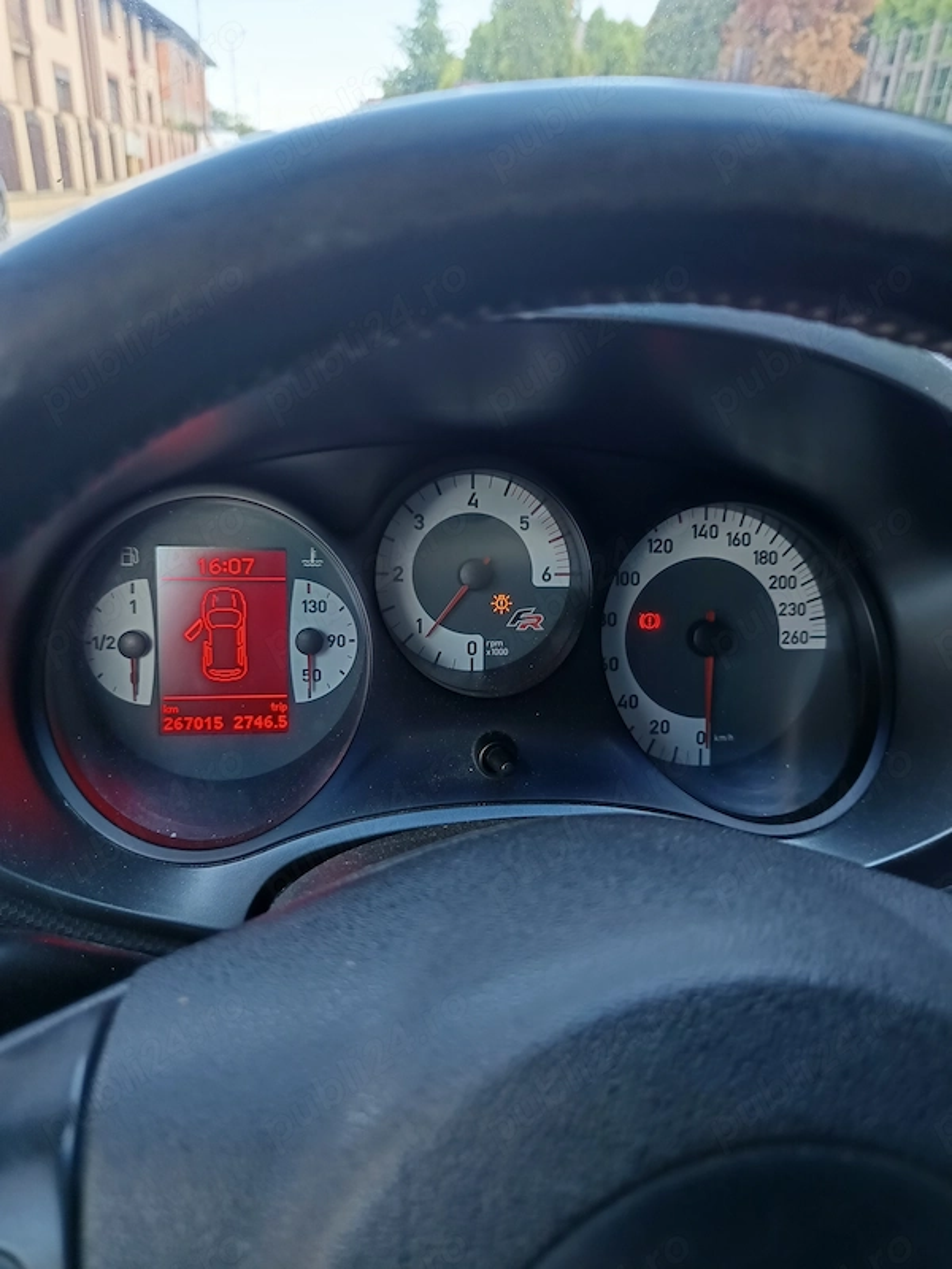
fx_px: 880
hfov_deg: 56.8
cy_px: 634
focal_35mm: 24
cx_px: 476
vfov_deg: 71.6
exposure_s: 1/50
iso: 585
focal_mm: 5.31
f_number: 1.7
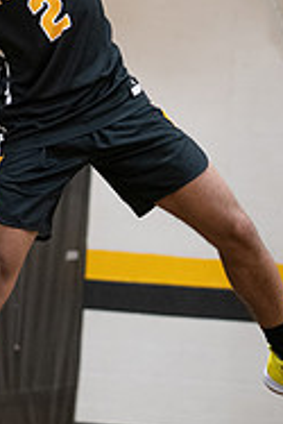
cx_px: 52
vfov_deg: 6.3
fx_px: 3825
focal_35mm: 325
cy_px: 52
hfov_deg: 4.2
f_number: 2.8
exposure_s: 1/200
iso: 2000
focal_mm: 90
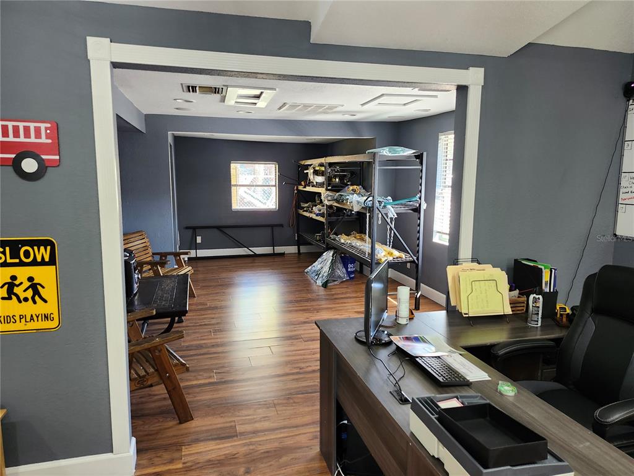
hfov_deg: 73.9
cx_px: 317
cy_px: 238
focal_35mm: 23
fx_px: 421
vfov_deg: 58.9
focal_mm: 5.54
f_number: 1.8
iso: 400
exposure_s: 1/120
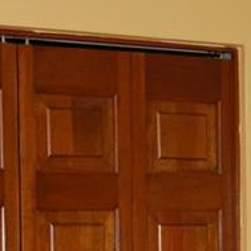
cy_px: 417
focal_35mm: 152
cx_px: 109
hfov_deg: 11.5
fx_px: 1247
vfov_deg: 10.9
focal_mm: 22
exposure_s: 1/60
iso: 400
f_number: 3.8
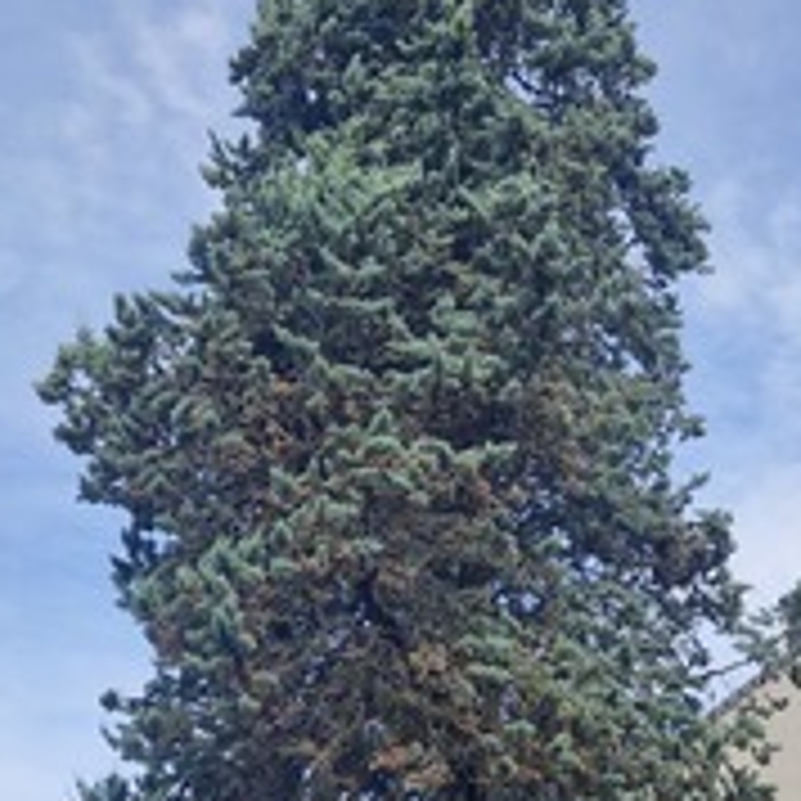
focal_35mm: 57
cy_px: 688
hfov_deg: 30.0
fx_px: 1492
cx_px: 470
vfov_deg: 29.1
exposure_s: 1/1018
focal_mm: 5.4
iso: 50
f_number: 1.8
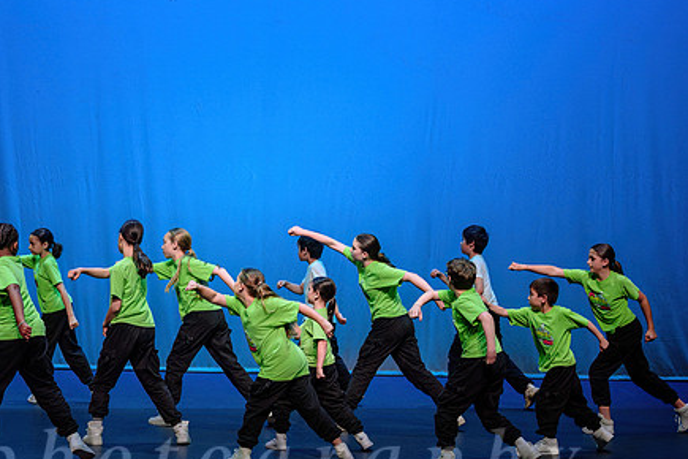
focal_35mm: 137
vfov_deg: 10.0
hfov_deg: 15.0
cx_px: 256
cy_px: 220
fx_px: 2618
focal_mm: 95
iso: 1250
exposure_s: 1/500
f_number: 2.8
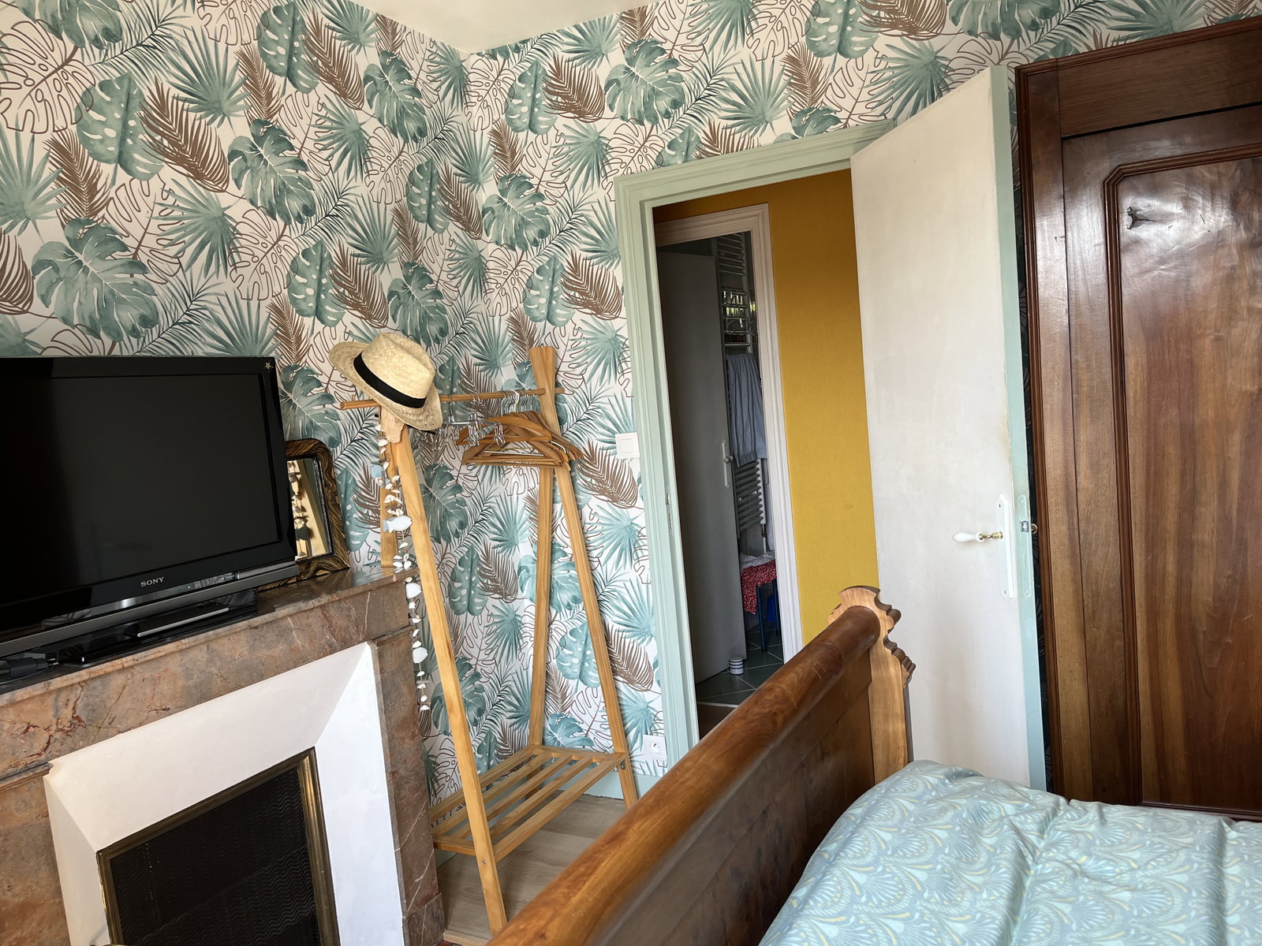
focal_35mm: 26
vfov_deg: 53.1
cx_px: 631
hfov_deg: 67.3
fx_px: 948
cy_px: 473
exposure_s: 1/122
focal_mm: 5.1
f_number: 1.6
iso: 80
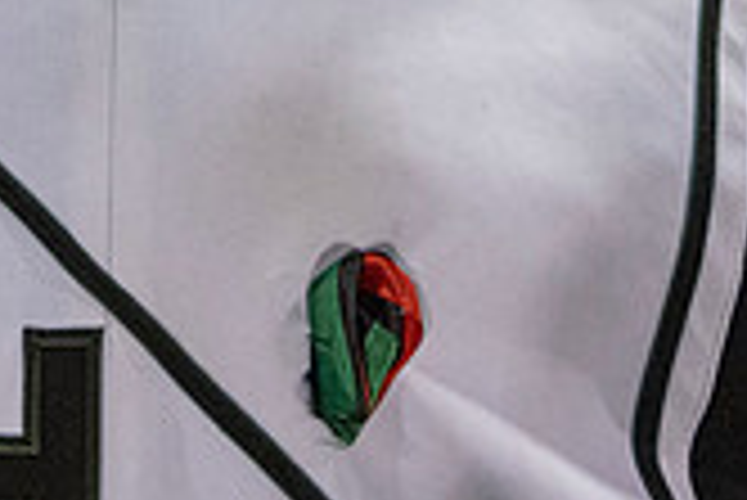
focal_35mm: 84
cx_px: 22
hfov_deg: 23.3
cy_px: -358
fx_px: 1744
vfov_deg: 14.6
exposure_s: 1/500
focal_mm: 24
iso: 3200
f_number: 4
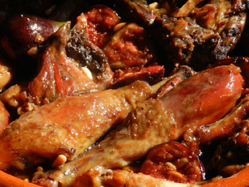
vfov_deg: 11.4
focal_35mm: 130
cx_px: 124
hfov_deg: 15.2
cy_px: 94
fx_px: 936
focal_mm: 23.1
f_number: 5.6
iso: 160
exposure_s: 1/400
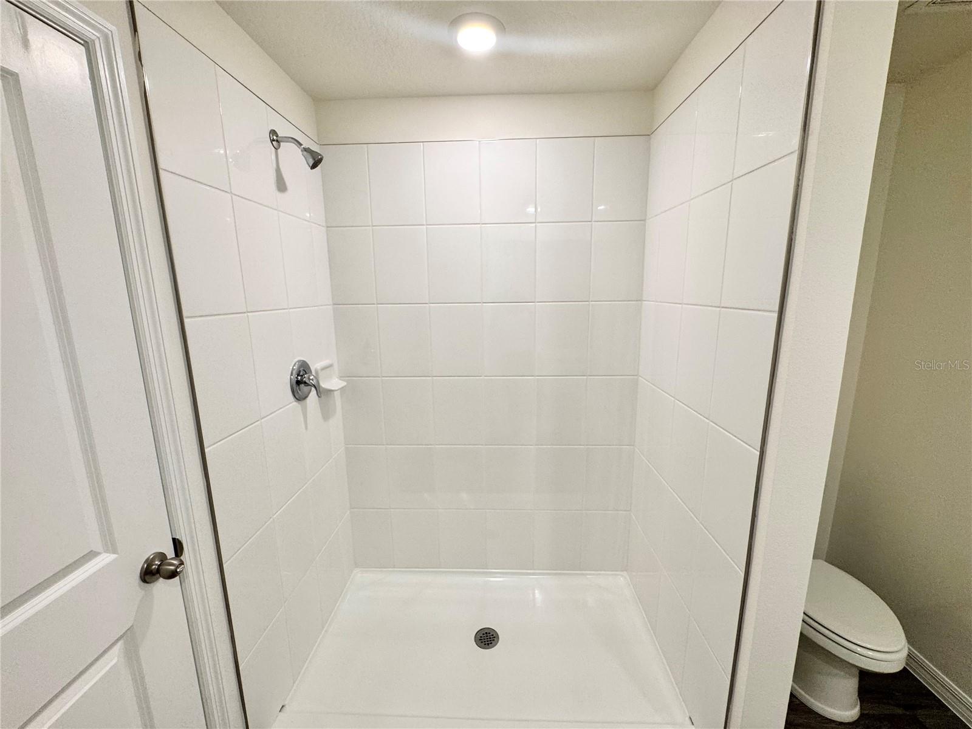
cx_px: 486
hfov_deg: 102.1
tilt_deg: -10.5
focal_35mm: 14
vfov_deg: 85.7
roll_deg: +0.5
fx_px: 393
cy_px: 364
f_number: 2.2
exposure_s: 1/120
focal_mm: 2.22
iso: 125
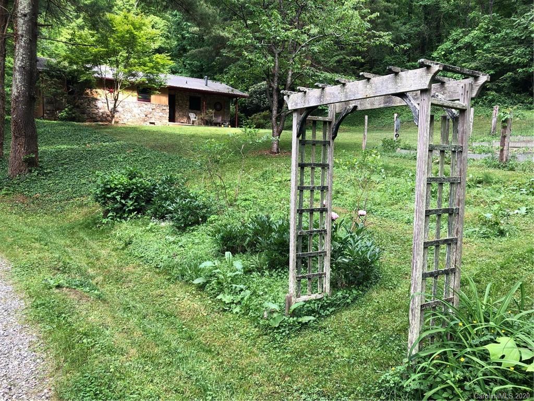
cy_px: 200
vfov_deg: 49.7
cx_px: 267
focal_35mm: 28
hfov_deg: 63.4
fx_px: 432
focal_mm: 3.99
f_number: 1.8
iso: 20
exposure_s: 1/120
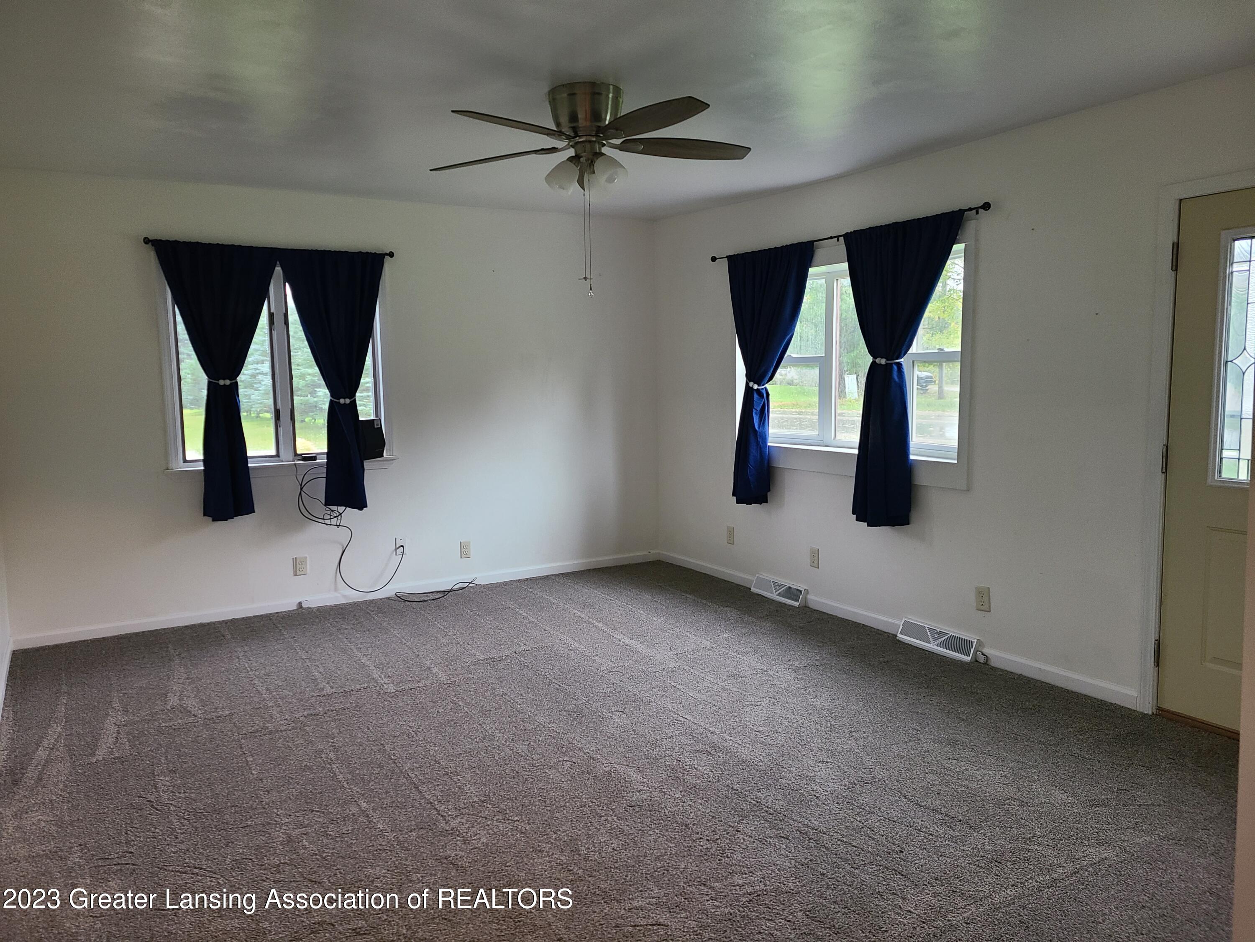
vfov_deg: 53.1
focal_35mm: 26
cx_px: 628
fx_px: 943
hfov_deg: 67.3
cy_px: 471
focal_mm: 5.4
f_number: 1.8
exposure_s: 1/60
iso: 250
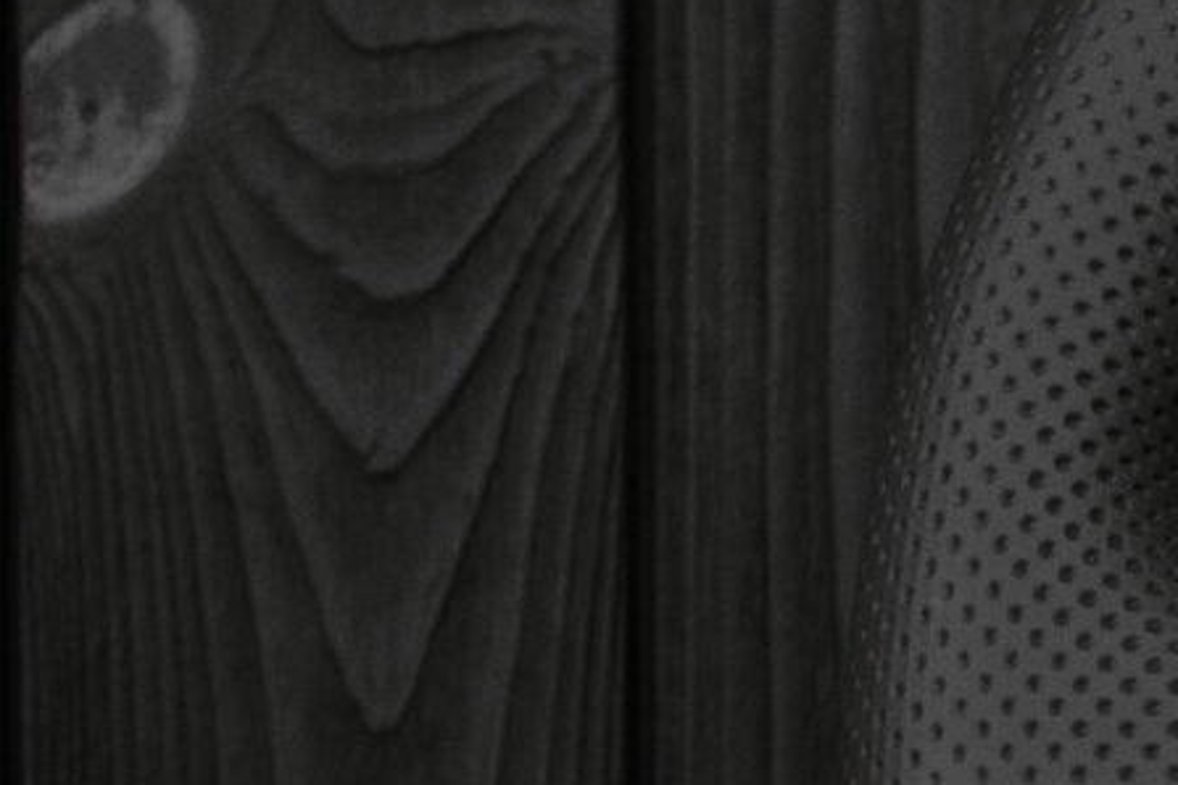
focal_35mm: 301
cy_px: 868
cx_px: 2907
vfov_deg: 4.6
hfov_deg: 6.5
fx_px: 9844
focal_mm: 35
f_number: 6.3
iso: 500
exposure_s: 1/125
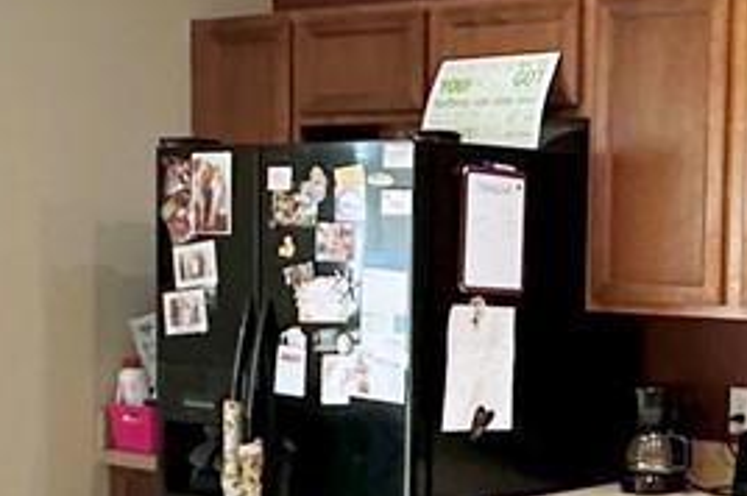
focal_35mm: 87
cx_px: 636
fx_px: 1803
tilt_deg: -6.1
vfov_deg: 15.5
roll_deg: -1.3
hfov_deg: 23.0
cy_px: 442
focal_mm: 2.22
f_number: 2.2
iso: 320
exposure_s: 1/60
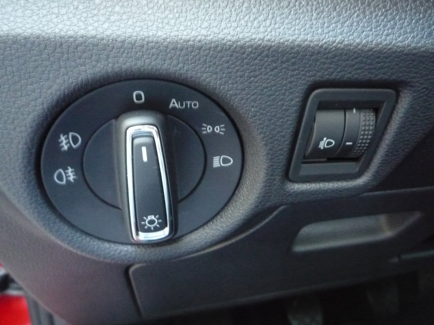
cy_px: 162
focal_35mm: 30
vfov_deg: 46.8
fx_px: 376
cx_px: 217
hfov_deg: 60.0
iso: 800
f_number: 3.3
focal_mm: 5.2
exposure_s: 1/8
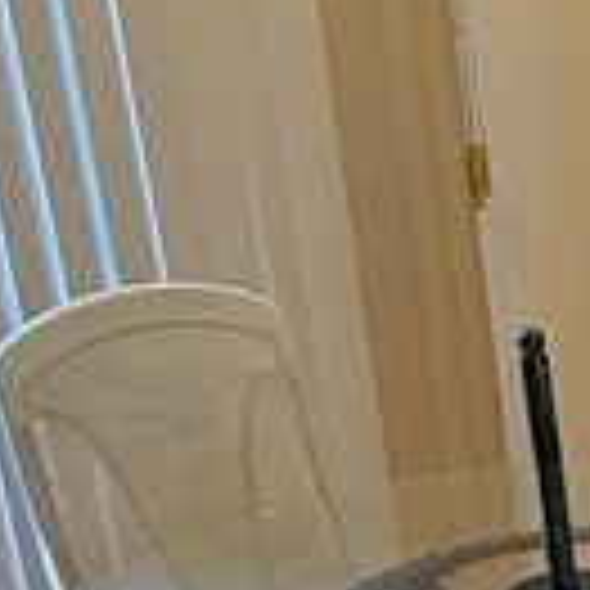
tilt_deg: -21.7
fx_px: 1870
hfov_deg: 14.6
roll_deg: -1.5
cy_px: 595
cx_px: 1212
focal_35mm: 97
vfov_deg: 17.5
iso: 320
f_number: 2.2
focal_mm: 2.22
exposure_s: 1/120
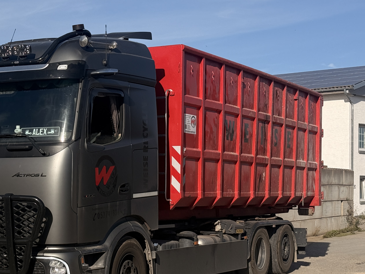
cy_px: 187
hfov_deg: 25.2
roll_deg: +0.3
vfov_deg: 19.1
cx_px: 127
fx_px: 812
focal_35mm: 77
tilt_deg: +1.0
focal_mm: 6.76
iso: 80
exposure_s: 1/8772
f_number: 1.78
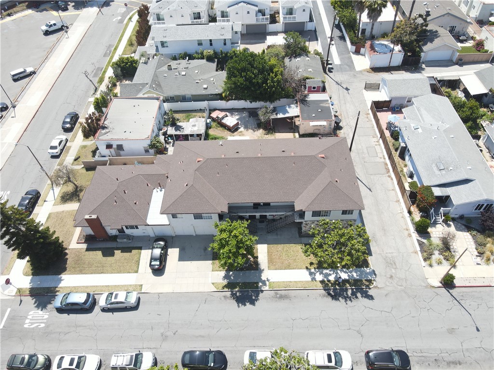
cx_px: 247
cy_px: 185
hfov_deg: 71.6
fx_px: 343
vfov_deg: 56.8
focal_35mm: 24
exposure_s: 1/320
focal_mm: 4.5
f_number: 2.8
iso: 100
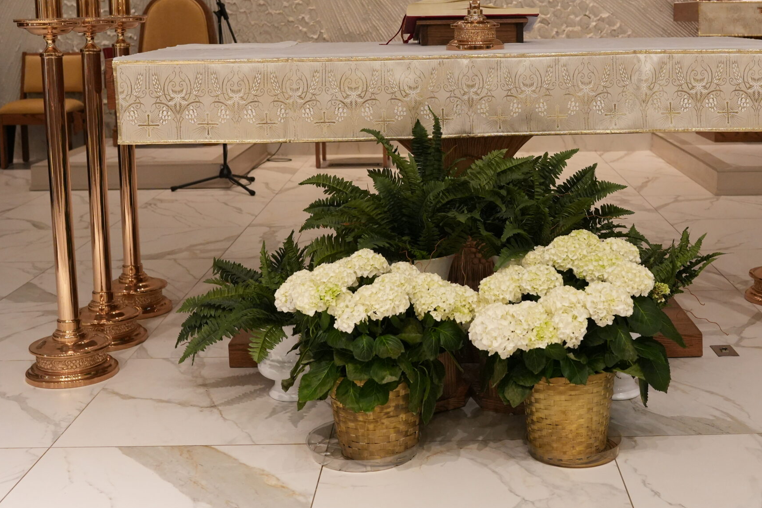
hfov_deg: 40.1
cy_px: 146
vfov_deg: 27.3
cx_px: 472
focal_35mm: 49
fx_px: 1037
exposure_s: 1/160
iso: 1600
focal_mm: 22
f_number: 2.8
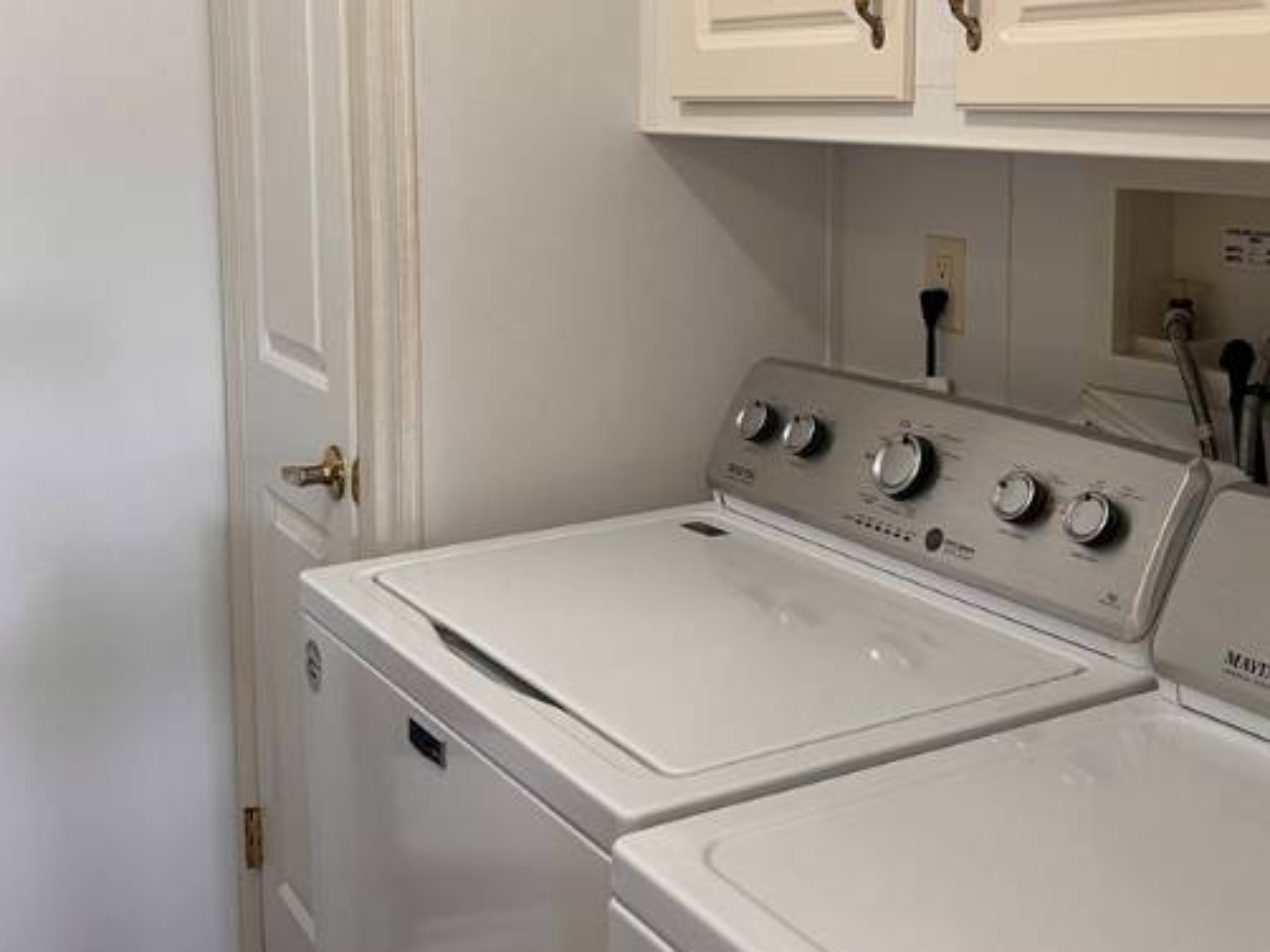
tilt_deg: -7.5
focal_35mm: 44
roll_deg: +1.1
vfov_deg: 32.5
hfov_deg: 43.0
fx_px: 1614
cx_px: 615
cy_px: 295
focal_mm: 5.1
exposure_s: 1/60
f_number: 1.6
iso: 100
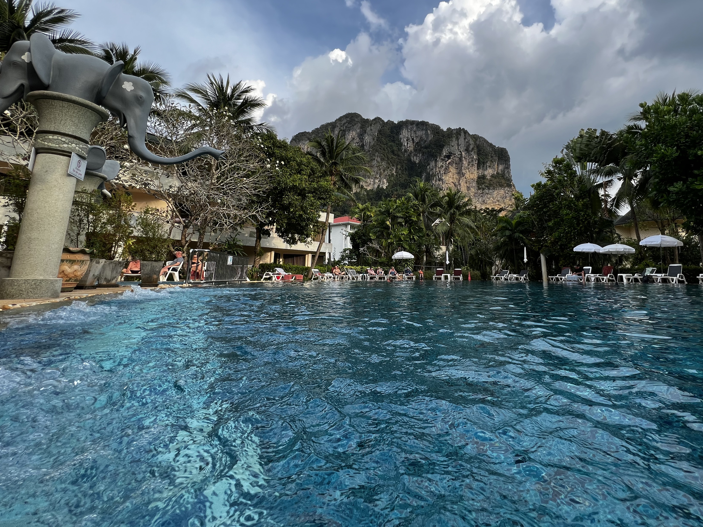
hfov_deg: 93.7
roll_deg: -0.1
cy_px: 211
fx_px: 325
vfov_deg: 77.2
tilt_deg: +10.5
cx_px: 407
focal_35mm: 16
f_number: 1.8
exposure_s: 1/435
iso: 32
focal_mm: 1.57
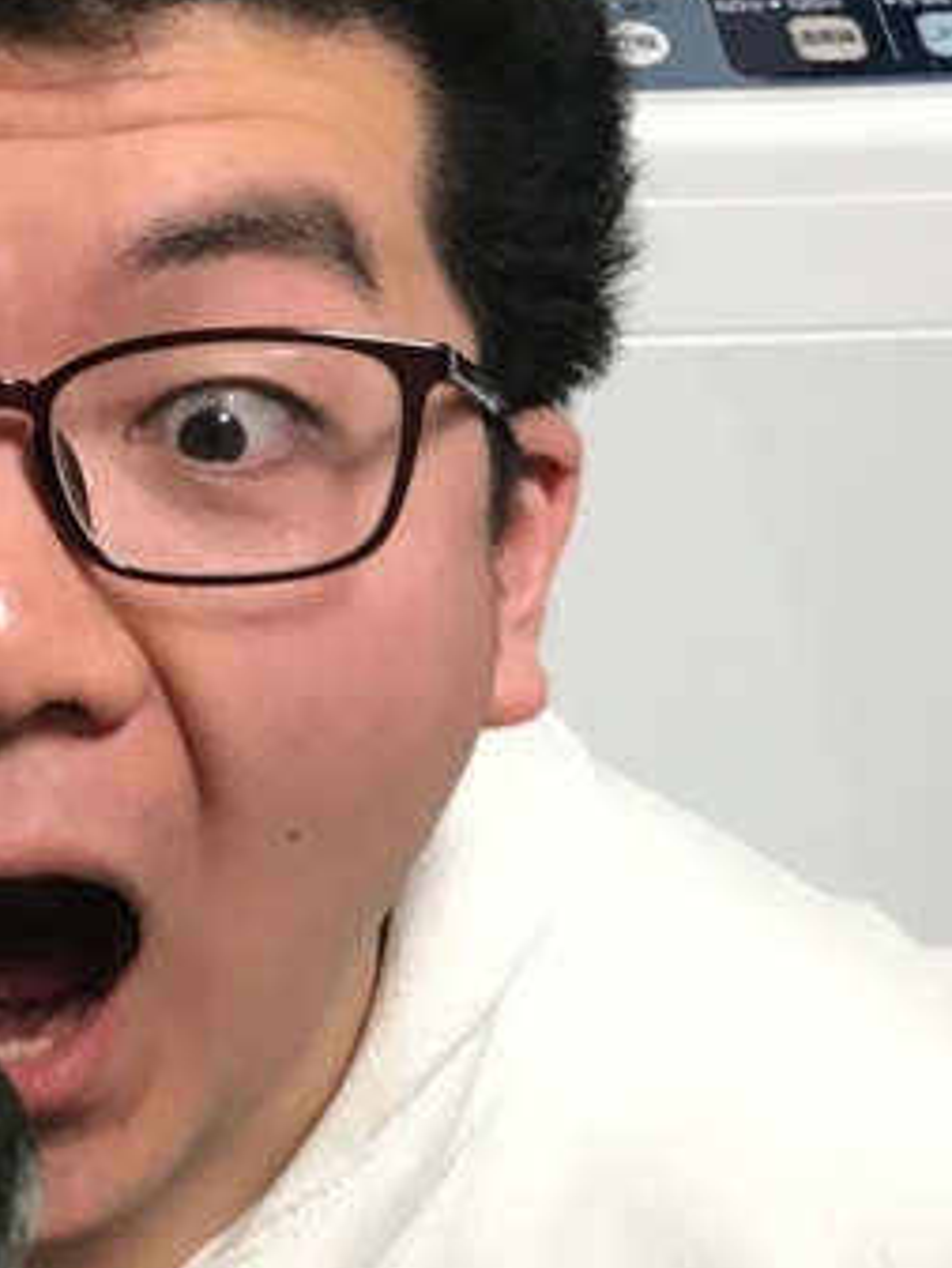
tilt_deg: -37.7
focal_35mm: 85
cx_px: -218
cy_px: 1027
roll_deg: +3.6
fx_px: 3115
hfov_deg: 16.6
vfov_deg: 22.7
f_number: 1.8
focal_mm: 3.99
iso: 64
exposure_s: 1/17
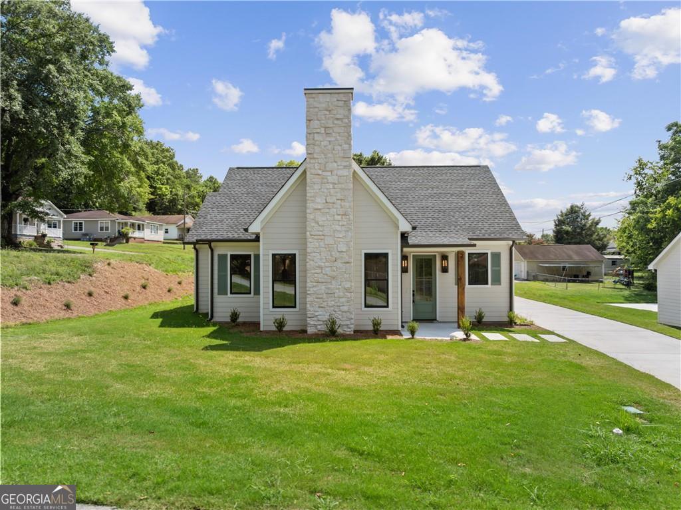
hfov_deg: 71.6
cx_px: 340
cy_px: 255
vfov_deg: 56.7
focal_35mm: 24
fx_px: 472
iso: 170
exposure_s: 1/1600
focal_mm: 12.29
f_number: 2.8
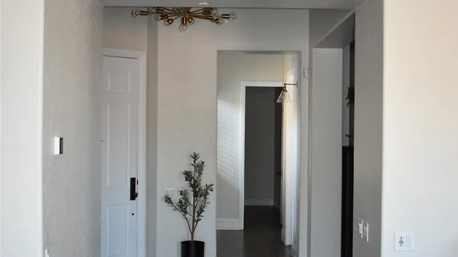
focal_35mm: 57
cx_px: 230
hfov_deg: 36.6
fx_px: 692
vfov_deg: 21.1
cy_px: 135
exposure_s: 1/60
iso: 900
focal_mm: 24
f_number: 3.8
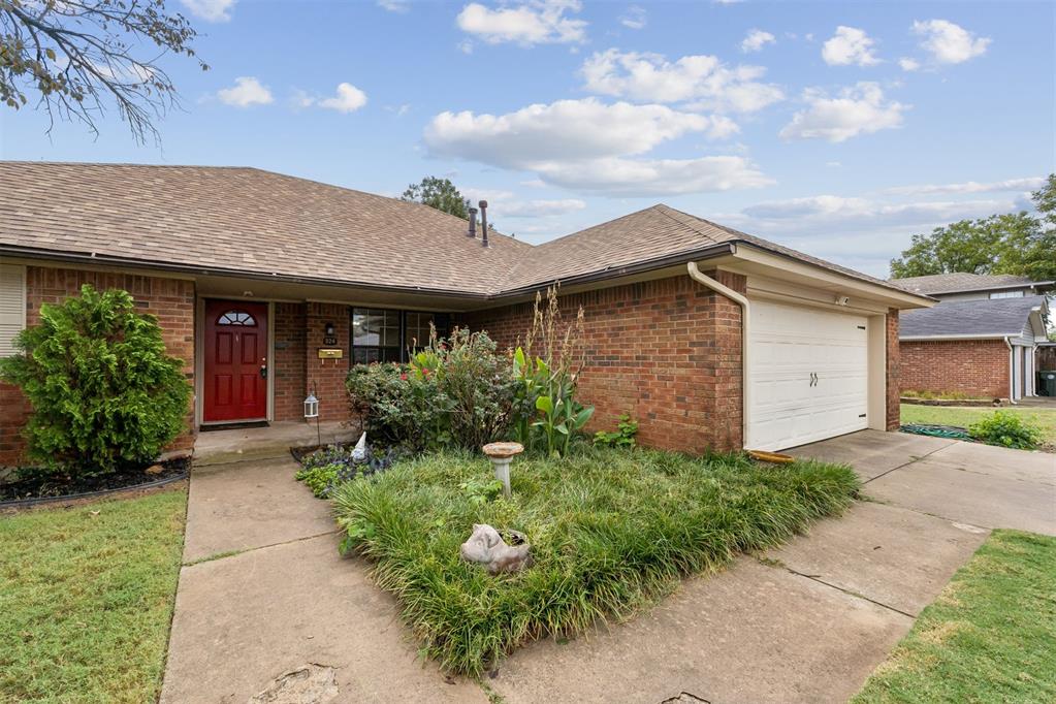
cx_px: 528
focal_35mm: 15
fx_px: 440
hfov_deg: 100.4
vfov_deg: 77.3
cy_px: 352
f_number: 8
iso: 200
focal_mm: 10
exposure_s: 1/640
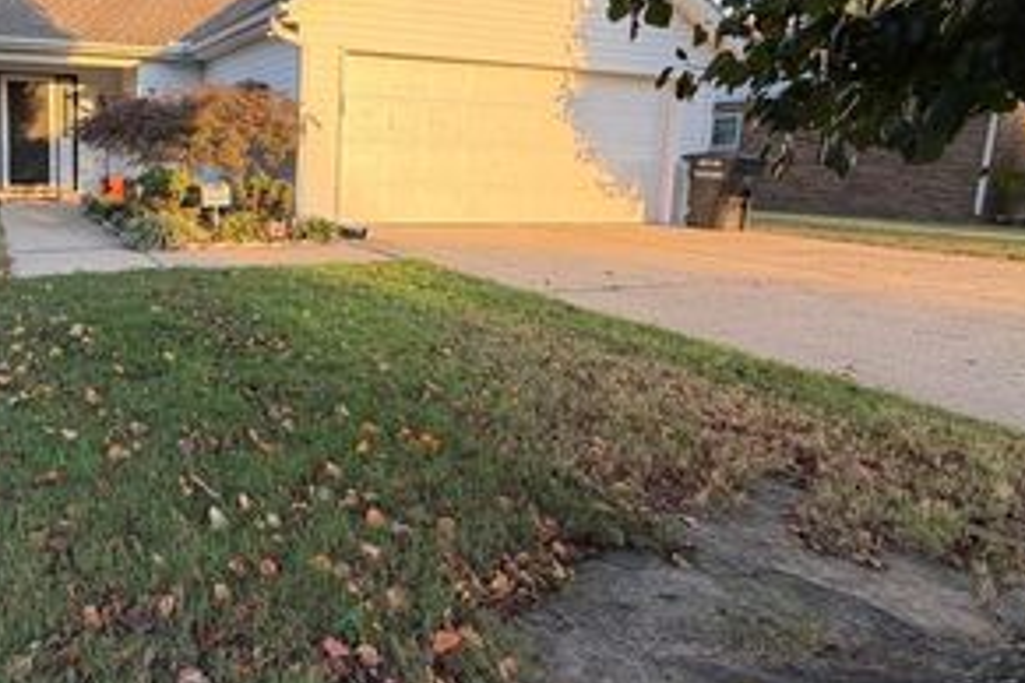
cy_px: 255
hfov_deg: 65.5
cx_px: 215
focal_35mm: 25
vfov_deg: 50.8
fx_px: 712
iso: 50
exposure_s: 1/226
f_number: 2.2
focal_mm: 2.22
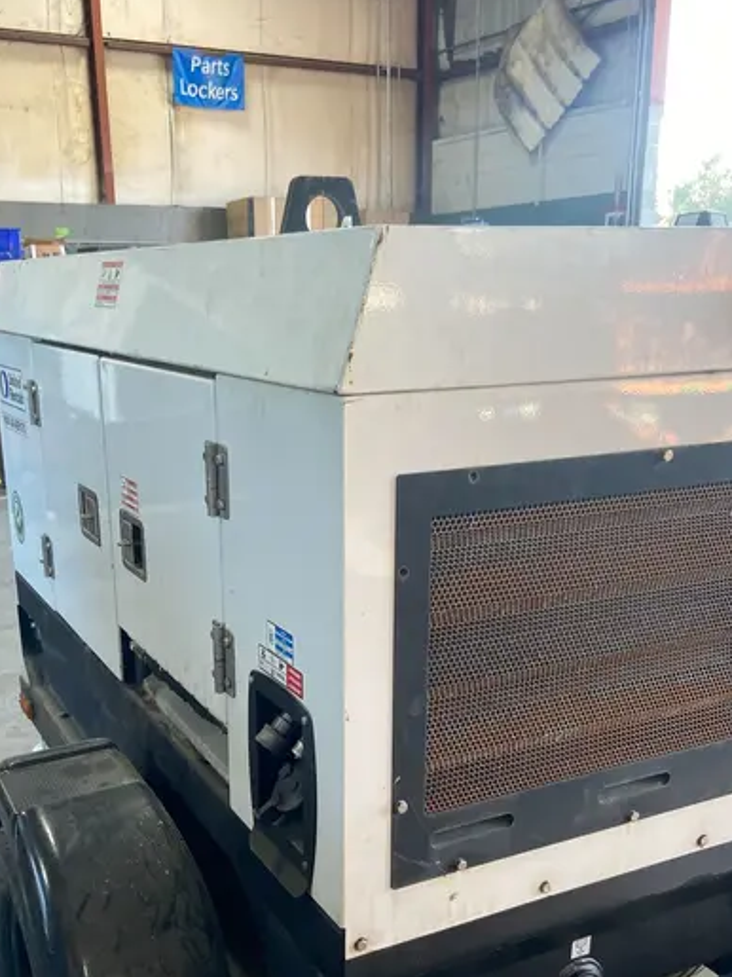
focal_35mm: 37
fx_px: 1044
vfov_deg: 49.6
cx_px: 307
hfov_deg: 38.5
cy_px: 612
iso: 125
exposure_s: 1/120
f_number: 1.8
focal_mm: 4.25
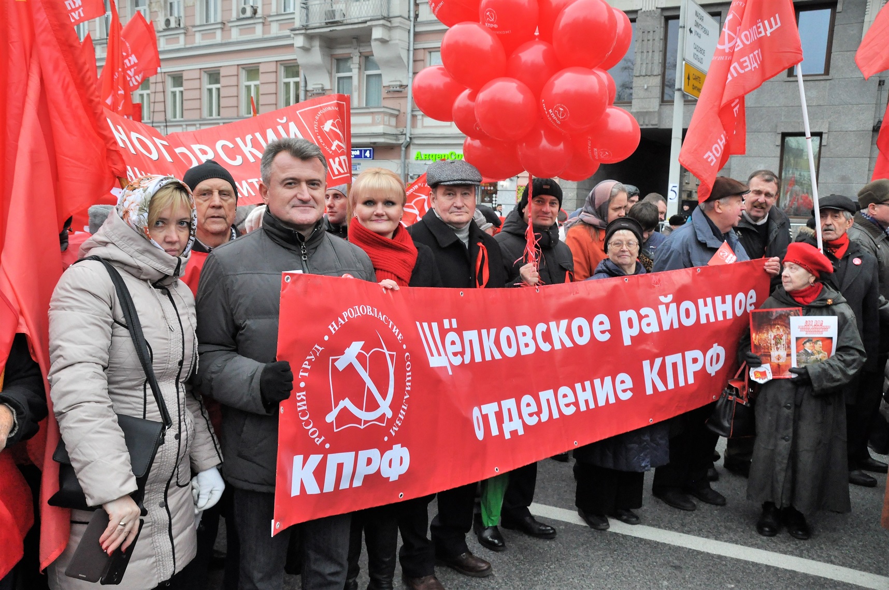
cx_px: 444
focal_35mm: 27
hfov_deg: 67.4
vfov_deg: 47.8
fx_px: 666
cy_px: 295
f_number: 5
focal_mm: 18
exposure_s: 1/100
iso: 1000
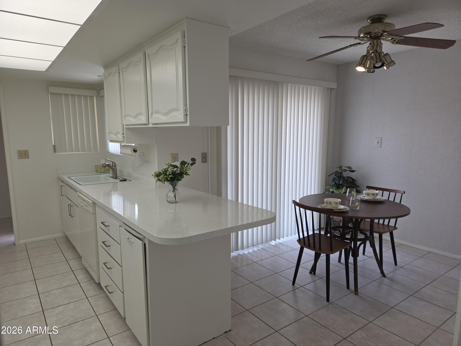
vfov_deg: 58.9
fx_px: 306
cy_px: 173
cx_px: 230
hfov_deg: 73.9
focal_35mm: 23
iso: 32
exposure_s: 1/60
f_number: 1.8
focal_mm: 5.4
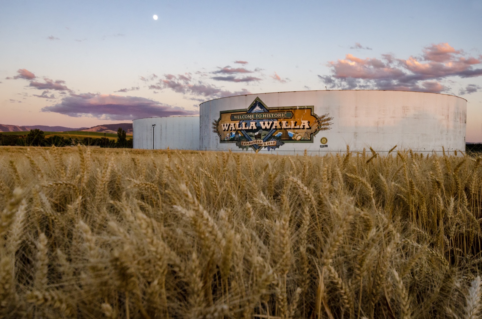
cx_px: 241
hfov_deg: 62.0
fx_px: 401
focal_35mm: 30
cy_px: 160
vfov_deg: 43.4
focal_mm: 20
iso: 800
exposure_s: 1/125
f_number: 10
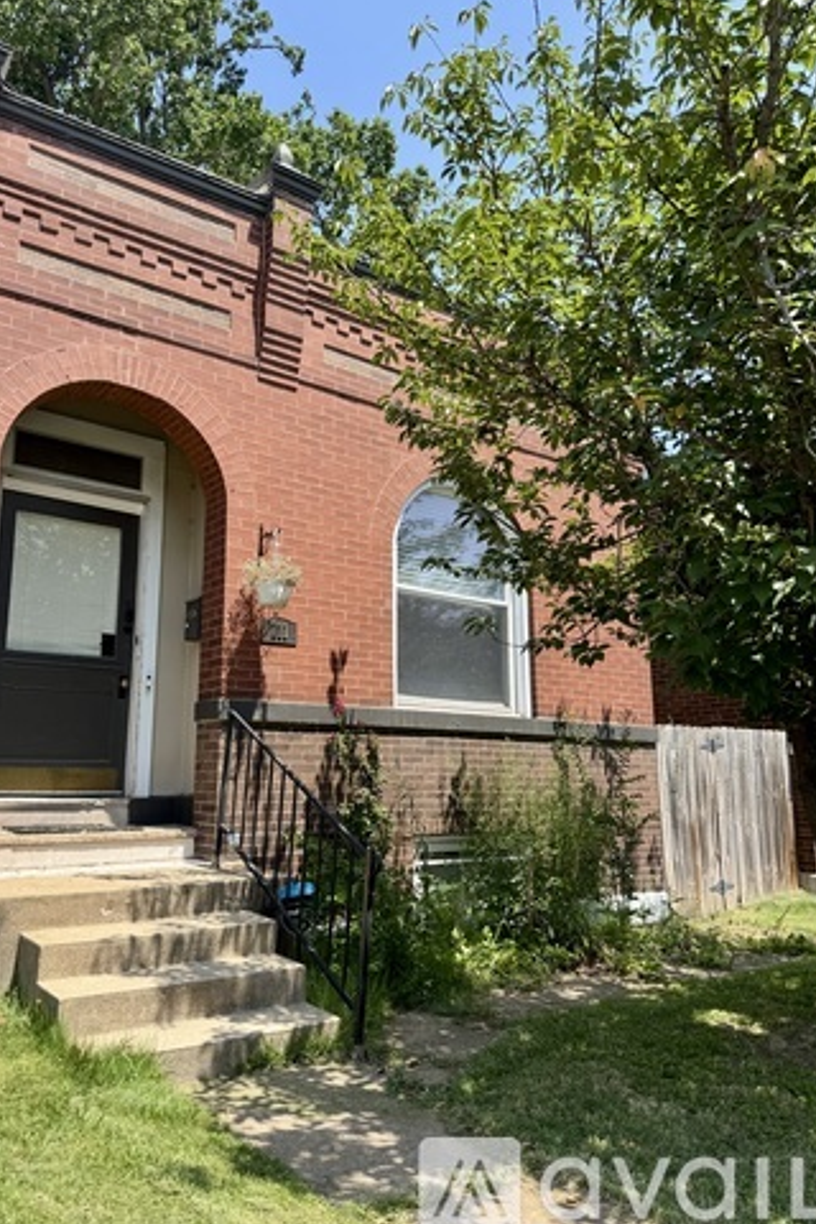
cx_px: 353
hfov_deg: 49.4
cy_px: 602
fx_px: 884
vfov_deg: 69.4
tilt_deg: +11.1
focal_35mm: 26
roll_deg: +0.1
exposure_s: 1/2041
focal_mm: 6.76
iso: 80
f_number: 1.78
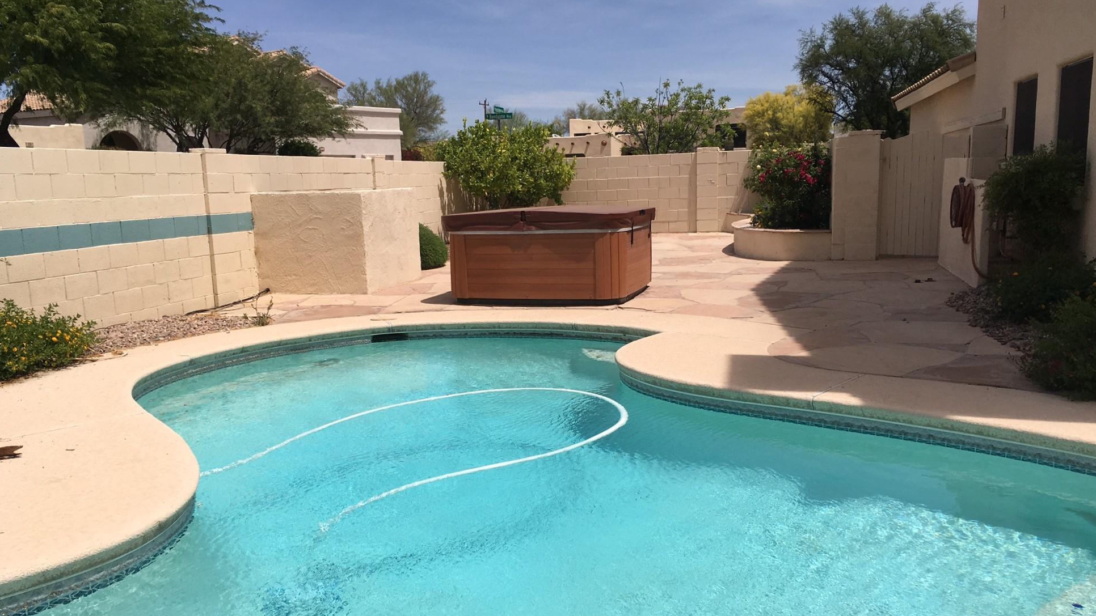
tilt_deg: -10.2
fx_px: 930
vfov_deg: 36.6
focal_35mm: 32
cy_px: 351
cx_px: 550
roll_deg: +2.6
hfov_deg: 61.0
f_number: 2.2
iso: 25
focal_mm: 4.15
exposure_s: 1/2959
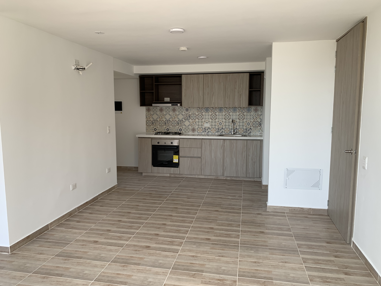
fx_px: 286
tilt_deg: -7.0
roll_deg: -0.4
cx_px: 190
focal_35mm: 26
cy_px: 143
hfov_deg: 67.3
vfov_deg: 53.1
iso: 25
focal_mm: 4.25
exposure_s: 1/133
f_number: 1.8
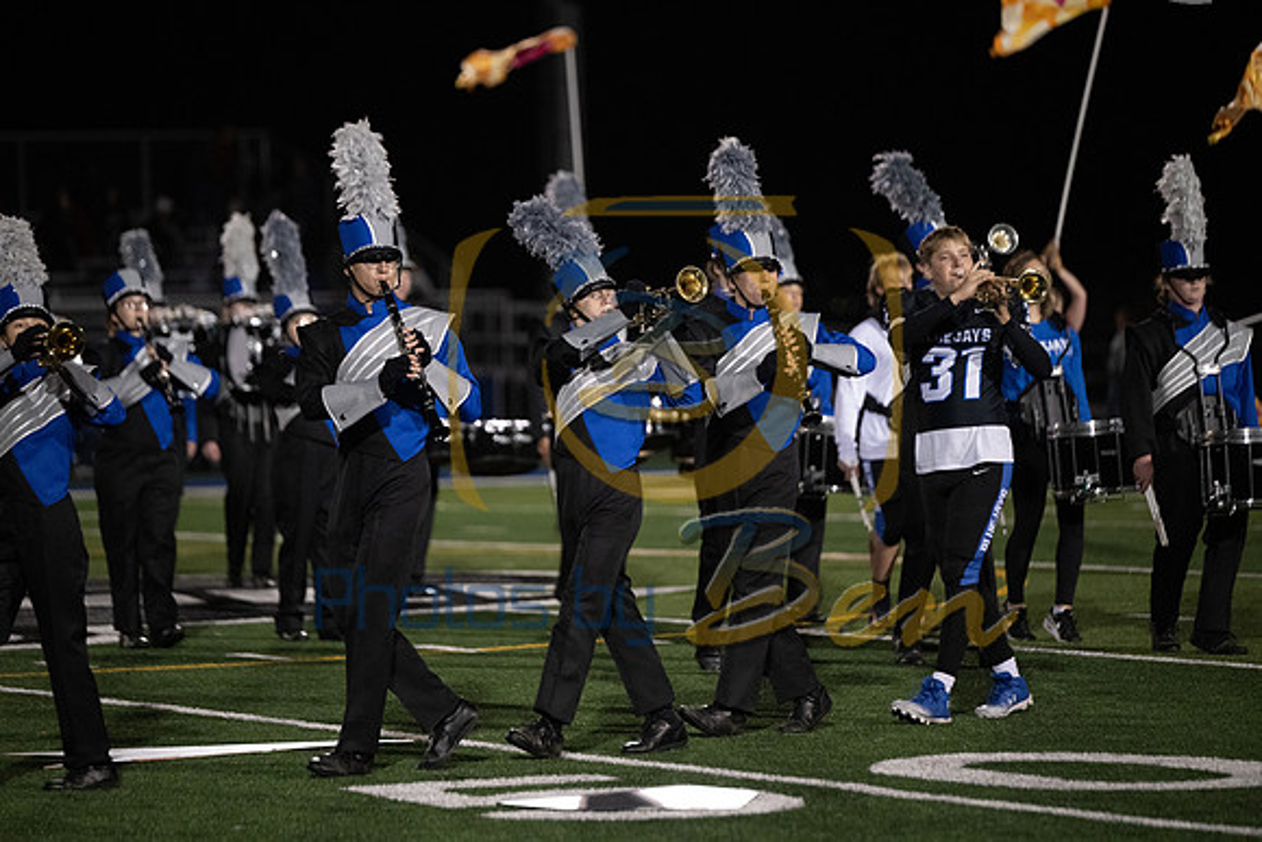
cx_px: 631
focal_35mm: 200
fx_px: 7012
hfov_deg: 10.3
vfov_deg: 6.9
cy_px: 421
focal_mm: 200
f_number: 2.8
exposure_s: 1/1250
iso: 5000
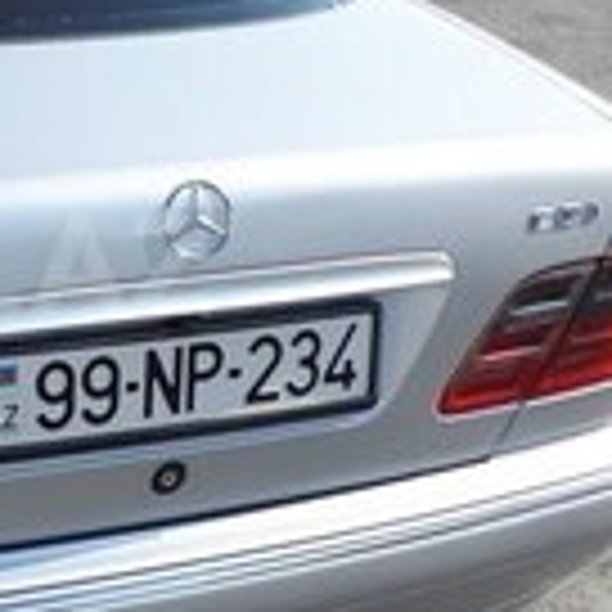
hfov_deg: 18.8
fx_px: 1740
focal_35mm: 87
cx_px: -135
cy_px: 266
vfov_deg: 19.9
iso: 40
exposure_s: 1/832
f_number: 1.9
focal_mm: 3.6
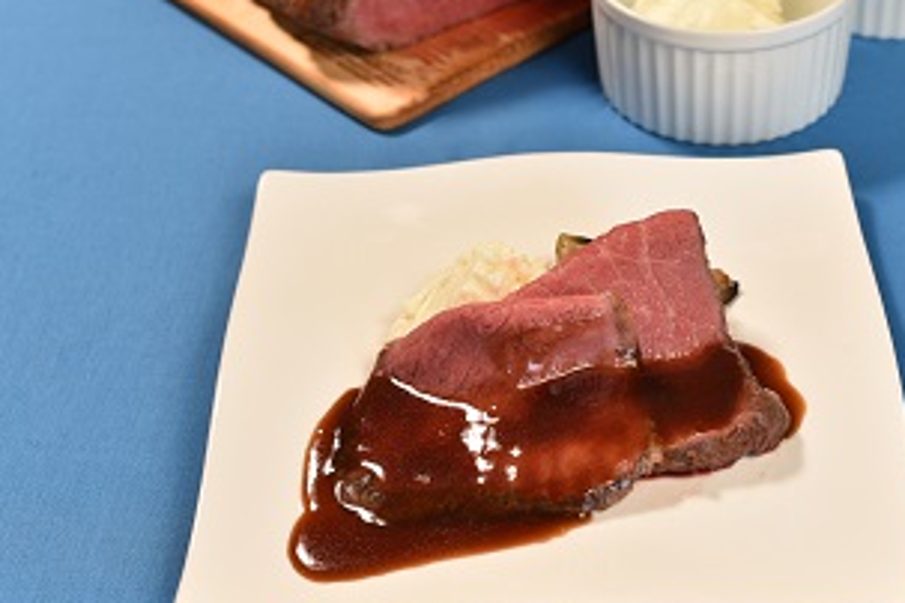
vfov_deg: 20.6
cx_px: 579
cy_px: 258
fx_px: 1659
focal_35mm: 66
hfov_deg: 30.4
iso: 100
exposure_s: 1/20
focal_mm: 50
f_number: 6.3
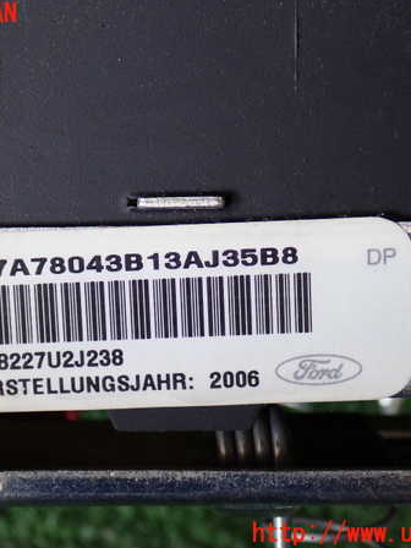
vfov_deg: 30.7
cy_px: 274
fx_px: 997
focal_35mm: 63
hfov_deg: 23.2
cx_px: 161
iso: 200
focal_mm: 8.4
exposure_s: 1/60
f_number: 3.1
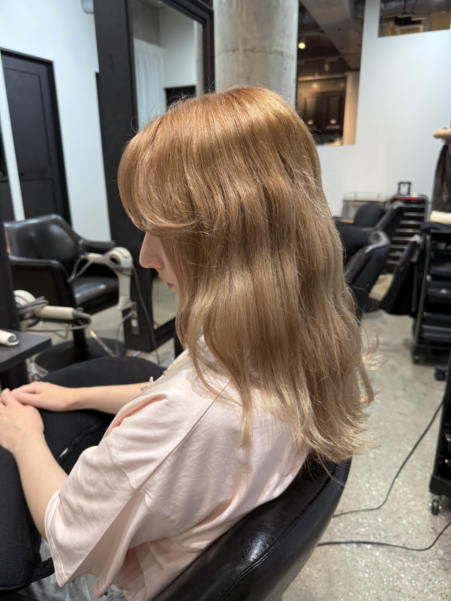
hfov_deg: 56.8
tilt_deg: -18.2
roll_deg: +0.6
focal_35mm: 24
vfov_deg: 71.6
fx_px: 417
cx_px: 226
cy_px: 300
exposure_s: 1/100
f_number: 1.78
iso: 125
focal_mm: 6.76
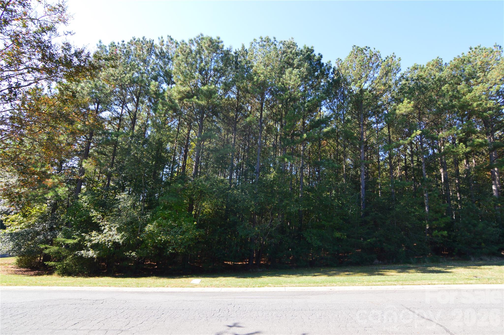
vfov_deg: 71.9
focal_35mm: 16
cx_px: 252
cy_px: 168
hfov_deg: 95.0
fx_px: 231
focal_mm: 11
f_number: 9
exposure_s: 1/125
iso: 400
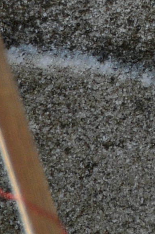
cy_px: -245
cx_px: 218
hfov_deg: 0.9
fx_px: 9597
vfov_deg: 1.4
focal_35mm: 1482
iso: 200
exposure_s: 1/320
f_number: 5.6
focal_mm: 135
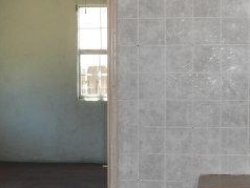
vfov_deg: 14.5
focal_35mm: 102
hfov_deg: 19.1
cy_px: 98
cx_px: 58
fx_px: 737
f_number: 2.8
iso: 100
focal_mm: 7.9
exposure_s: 1/60
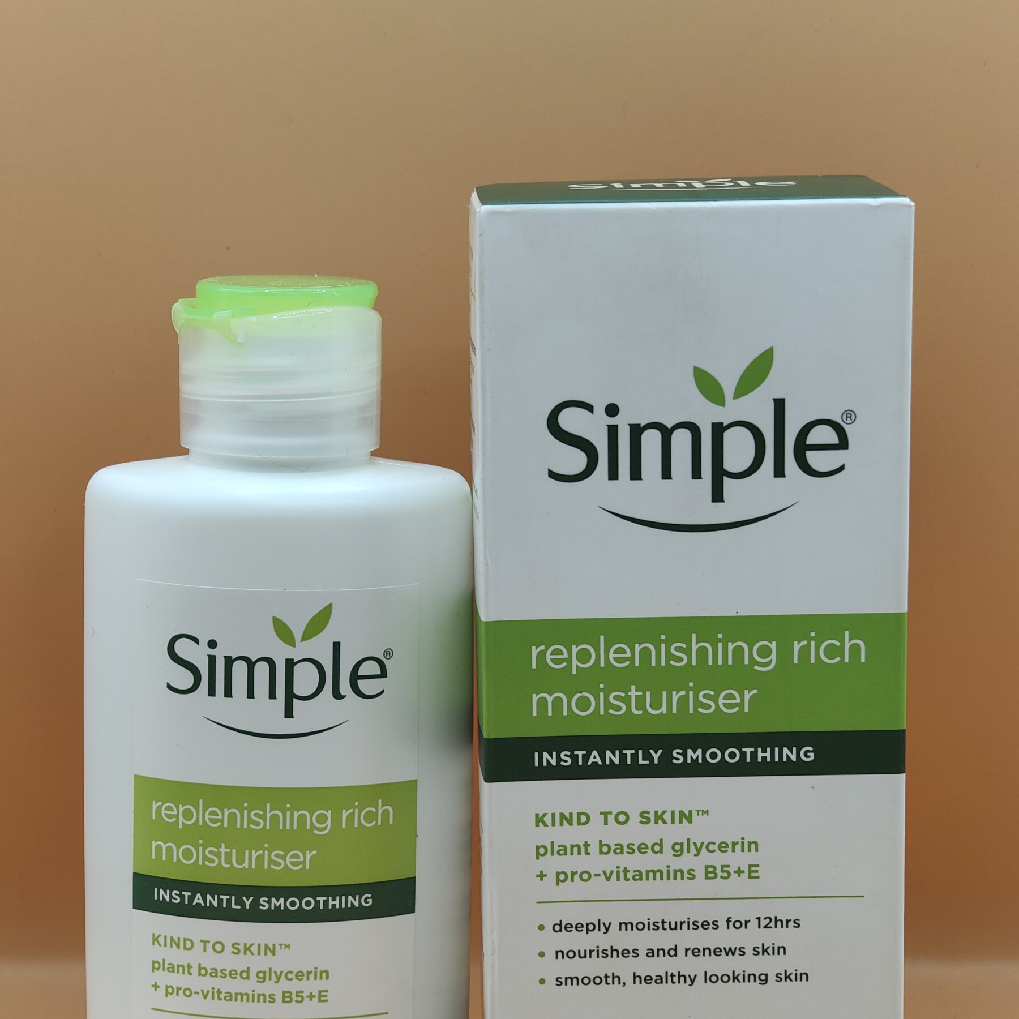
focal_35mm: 88
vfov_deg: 19.7
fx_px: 2931
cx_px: 522
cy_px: 614
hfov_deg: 19.7
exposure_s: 1/100
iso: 148
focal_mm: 13.3
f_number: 2.55
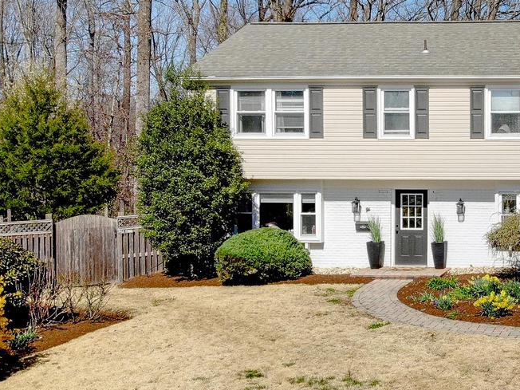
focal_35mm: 53
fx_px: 796
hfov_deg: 32.7
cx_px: 538
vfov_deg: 27.5
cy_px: 175
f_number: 2.8
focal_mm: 4.5
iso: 117
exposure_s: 1/1789
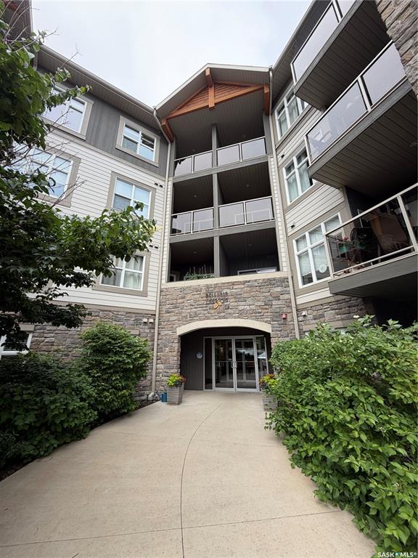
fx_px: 225
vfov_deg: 102.1
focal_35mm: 14
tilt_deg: +18.8
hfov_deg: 85.7
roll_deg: +0.3
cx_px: 209
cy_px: 279
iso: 40
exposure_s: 1/158
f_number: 2.2
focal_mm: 2.22
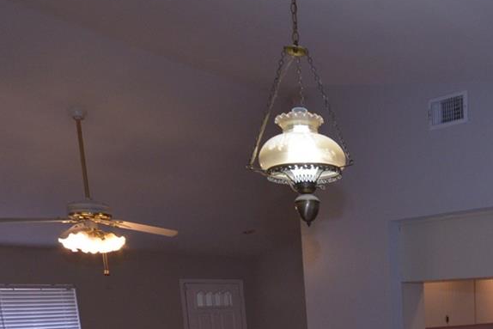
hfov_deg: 42.7
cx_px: 494
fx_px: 534
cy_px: 417
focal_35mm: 39
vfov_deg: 28.6
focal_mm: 14
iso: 1600
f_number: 8
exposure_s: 1/200
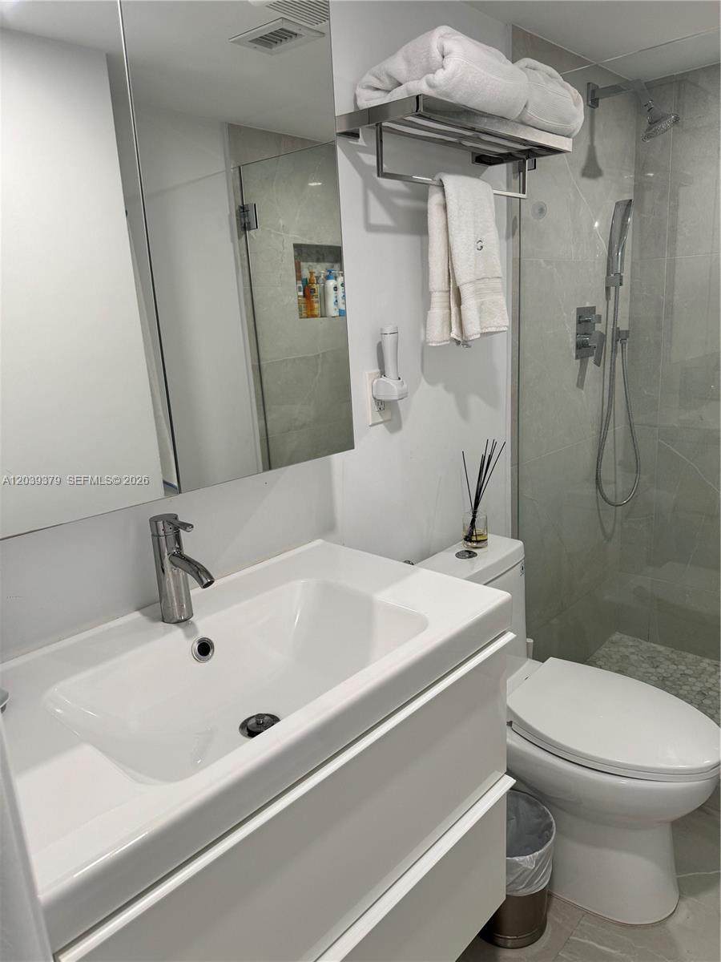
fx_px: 667
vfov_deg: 71.6
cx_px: 360
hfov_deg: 56.8
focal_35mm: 24
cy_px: 481
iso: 125
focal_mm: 6.86
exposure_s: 1/120
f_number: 1.78
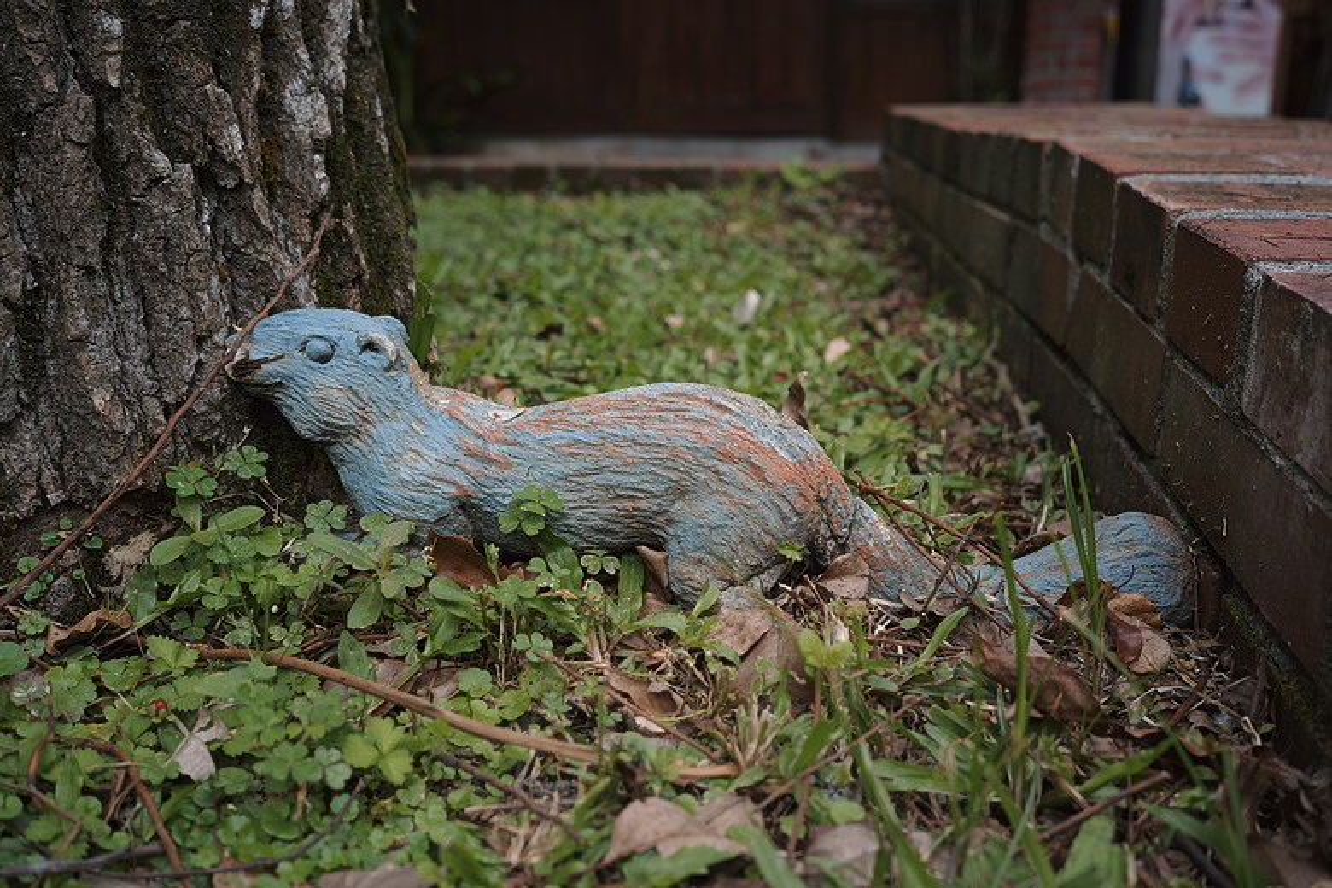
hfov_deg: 54.4
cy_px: 444
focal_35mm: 35
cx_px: 666
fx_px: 1295
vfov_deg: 37.9
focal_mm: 35
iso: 200
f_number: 4
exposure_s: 1/200
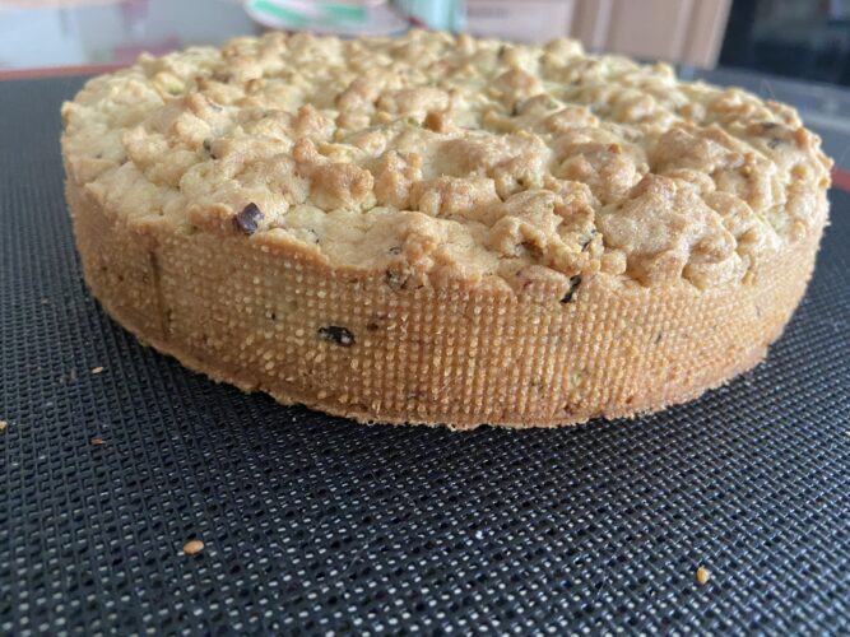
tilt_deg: -31.7
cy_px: 318
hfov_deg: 69.4
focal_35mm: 25
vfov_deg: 54.9
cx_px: 425
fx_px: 614
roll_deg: -3.6
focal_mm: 4.25
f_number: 1.8
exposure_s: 1/60
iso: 400
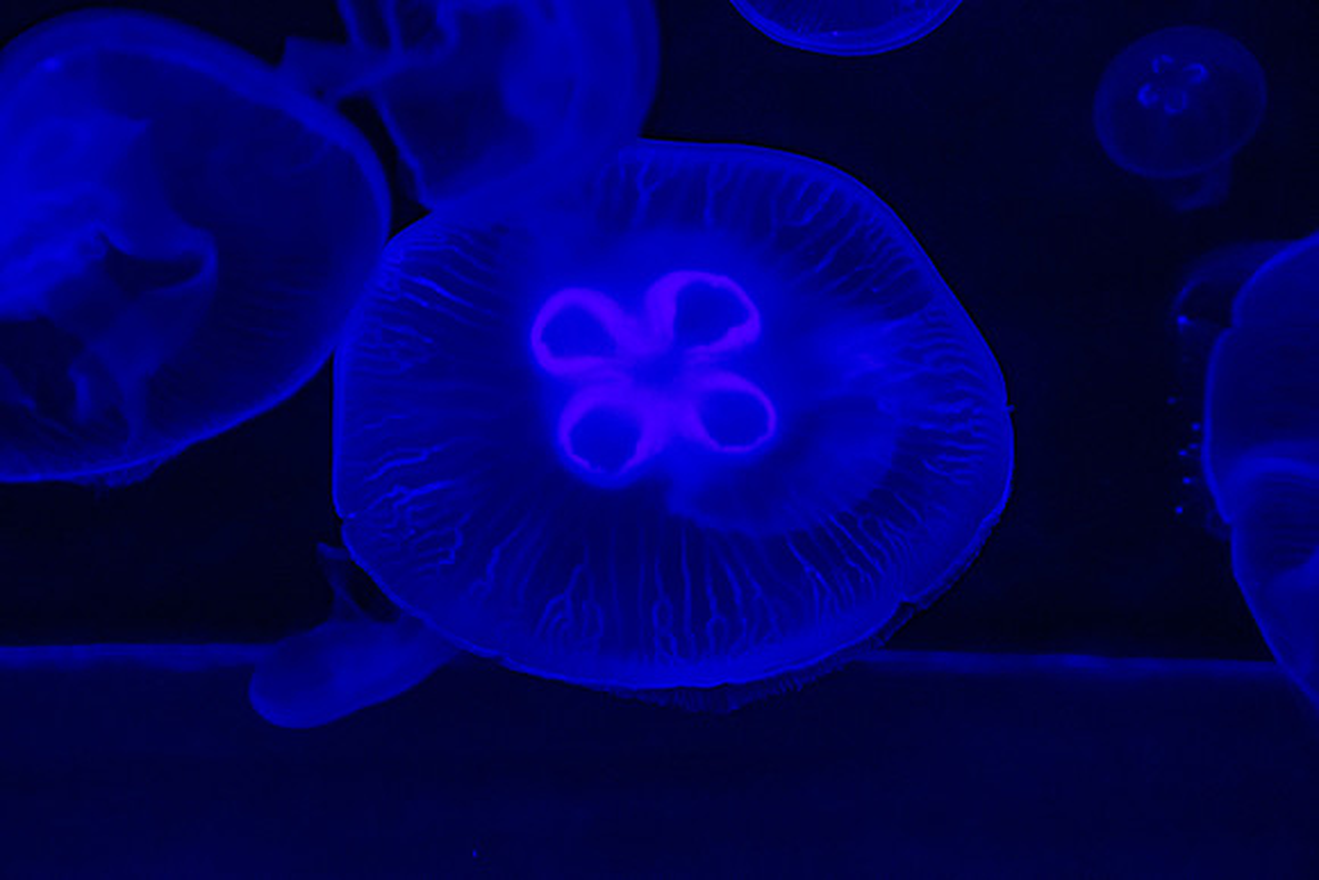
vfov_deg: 10.6
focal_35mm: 129
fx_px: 4727
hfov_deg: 15.9
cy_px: 440
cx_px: 660
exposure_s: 1/250
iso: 4000
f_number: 5
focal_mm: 86
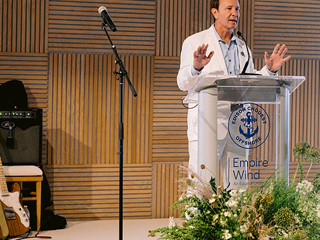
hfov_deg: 17.1
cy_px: 94
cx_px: 216
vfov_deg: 12.9
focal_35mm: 115
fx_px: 1063
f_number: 2.8
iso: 800
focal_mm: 85
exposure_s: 1/160
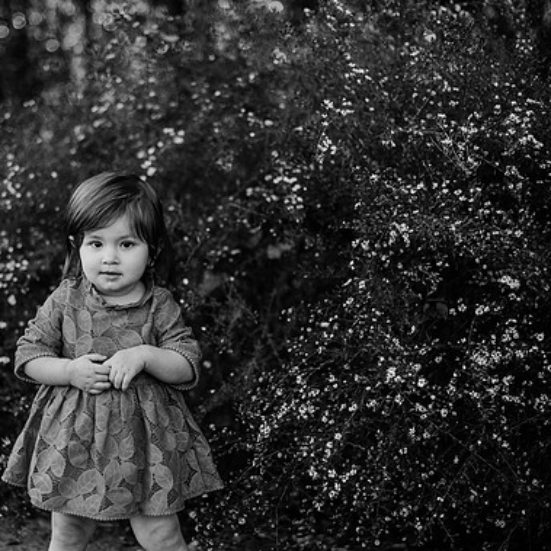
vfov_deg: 26.5
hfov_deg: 26.4
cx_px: 211
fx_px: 1171
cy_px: 276
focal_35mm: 65
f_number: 2
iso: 160
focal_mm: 50
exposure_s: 1/1000
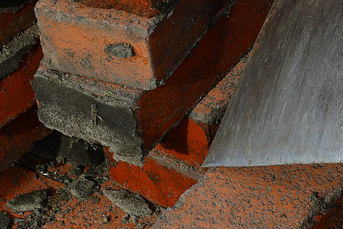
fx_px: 2001
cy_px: 69
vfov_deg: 6.5
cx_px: 317
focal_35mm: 210
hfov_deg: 9.7
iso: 200
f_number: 11
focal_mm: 55
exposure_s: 1/125
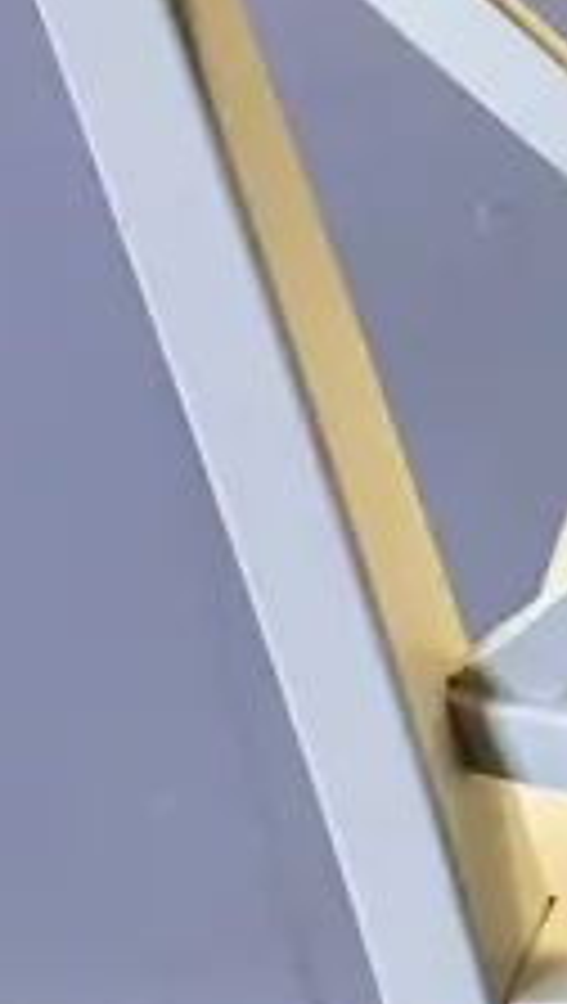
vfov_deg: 14.8
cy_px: 639
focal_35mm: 145
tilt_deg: -29.2
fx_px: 3862
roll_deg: -0.5
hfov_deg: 7.0
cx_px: 2012
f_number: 2.2
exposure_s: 1/33
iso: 64
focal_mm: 4.15
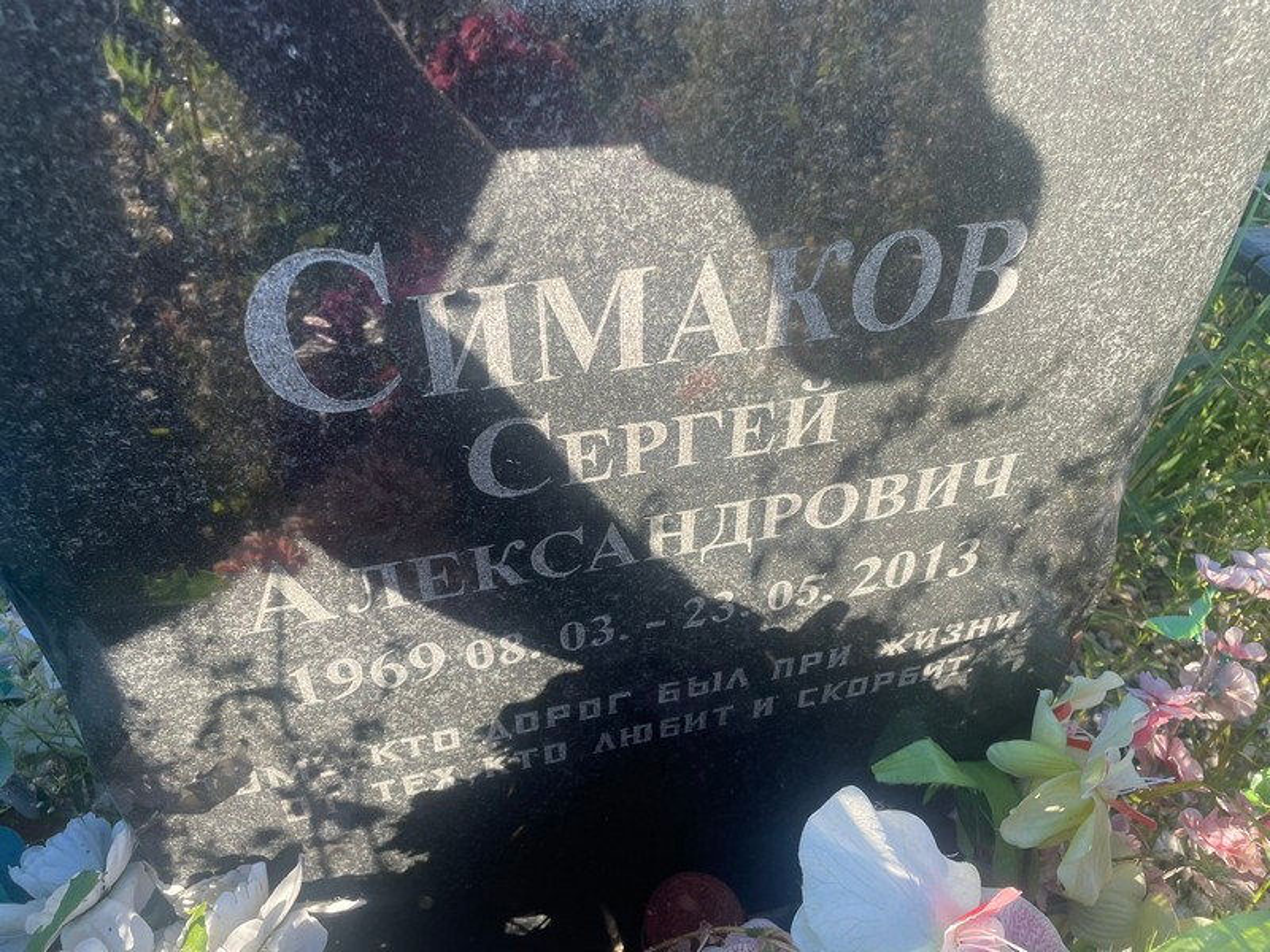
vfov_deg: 53.1
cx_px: 635
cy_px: 476
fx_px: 954
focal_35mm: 26
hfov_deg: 67.3
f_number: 1.6
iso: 32
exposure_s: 1/443
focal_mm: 4.2
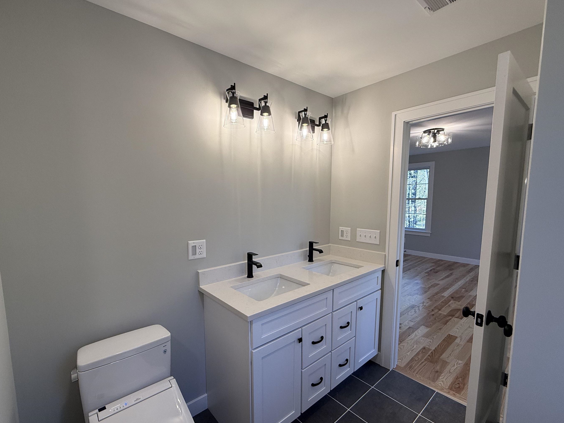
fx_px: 261
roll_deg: -0.1
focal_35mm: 16
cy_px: 225
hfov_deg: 94.4
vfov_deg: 78.0
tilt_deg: -6.3
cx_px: 264
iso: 64
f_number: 2.2
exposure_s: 1/132
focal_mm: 2.22
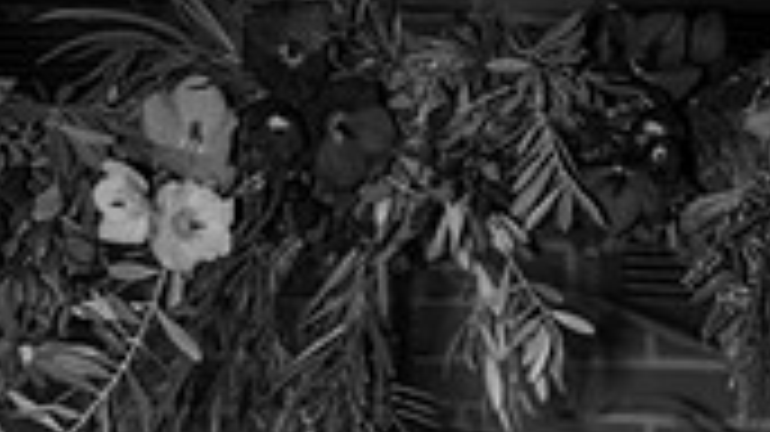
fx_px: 1347
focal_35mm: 66
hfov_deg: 31.9
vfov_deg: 14.6
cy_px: 896
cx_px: 410
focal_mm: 24
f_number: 2.8
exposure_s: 1/125
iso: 2000
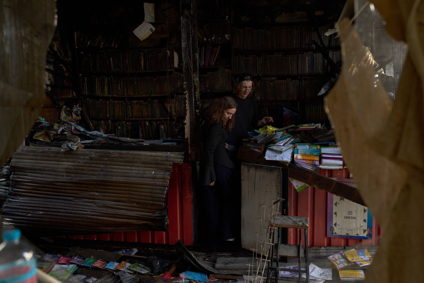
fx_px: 412
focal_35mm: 35
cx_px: 212
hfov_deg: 54.4
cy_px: 142
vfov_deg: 37.8
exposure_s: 1/125
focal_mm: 35
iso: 800
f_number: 2.8
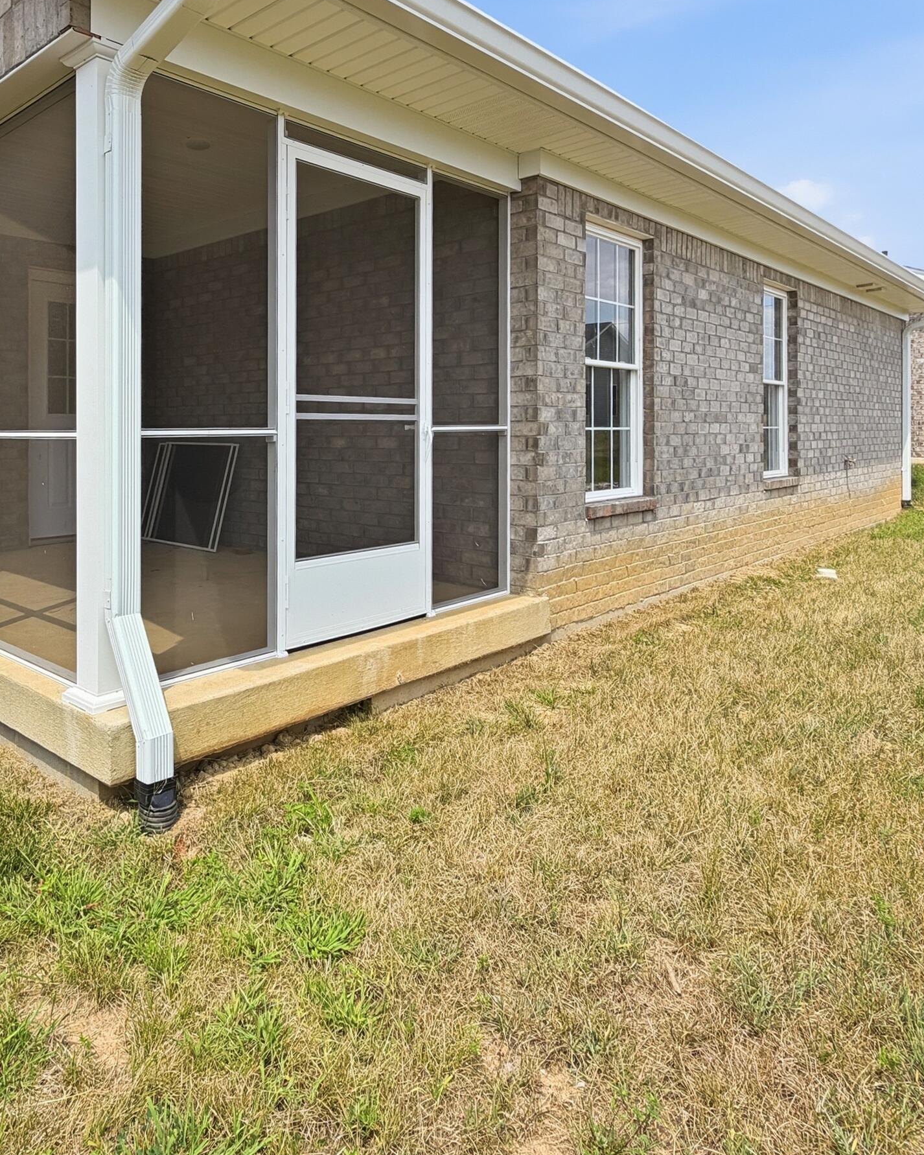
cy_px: 461
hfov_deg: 59.5
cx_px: 308
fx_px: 786
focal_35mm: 23
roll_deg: -1.0
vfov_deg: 71.8
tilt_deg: -2.6
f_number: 2.2
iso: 25
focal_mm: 2.2
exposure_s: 1/770
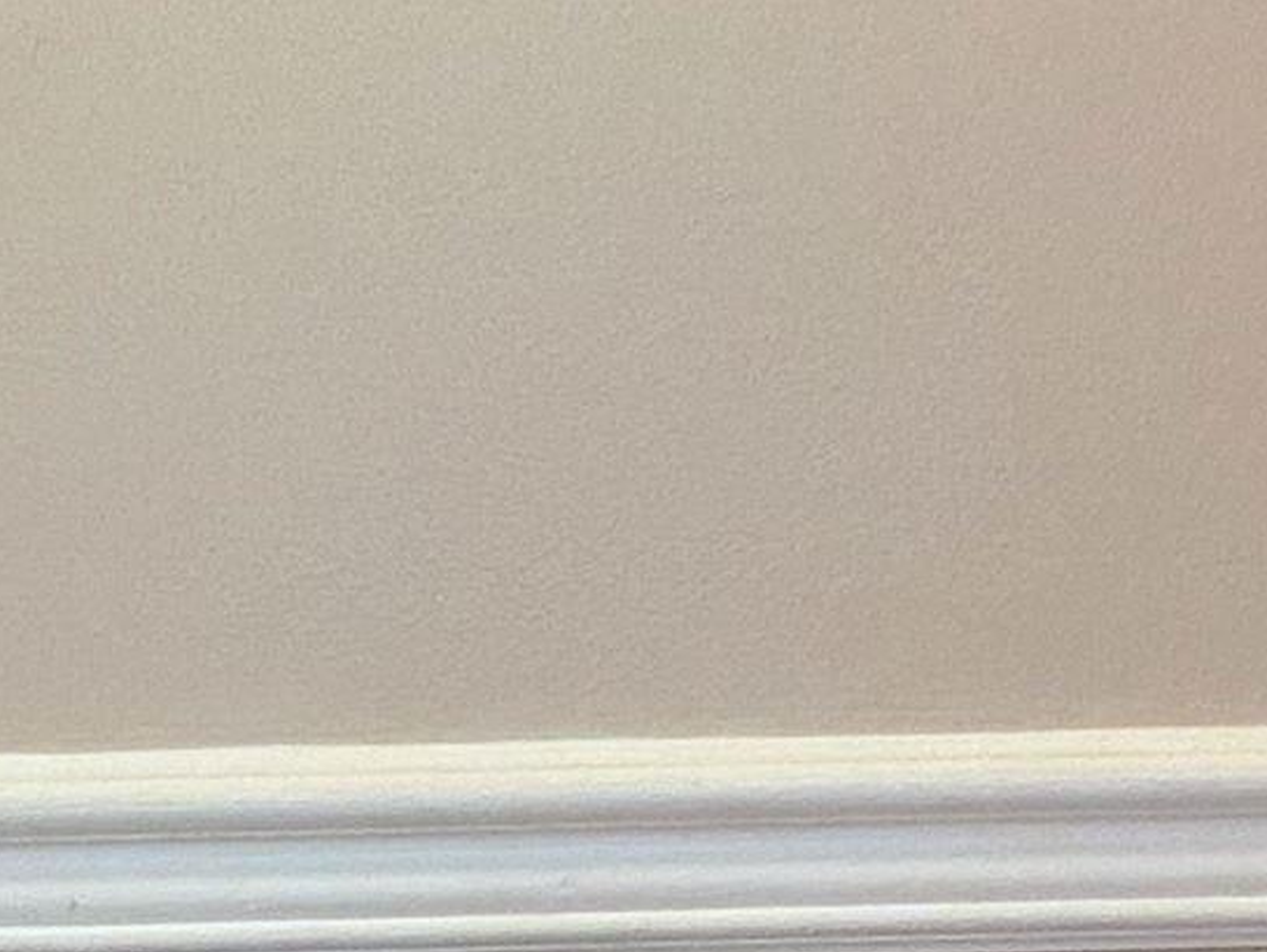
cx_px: -915
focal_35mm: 147
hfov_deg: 12.4
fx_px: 5384
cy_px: 1825
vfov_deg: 9.5
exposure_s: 1/60
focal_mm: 4.25
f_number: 1.8
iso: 250
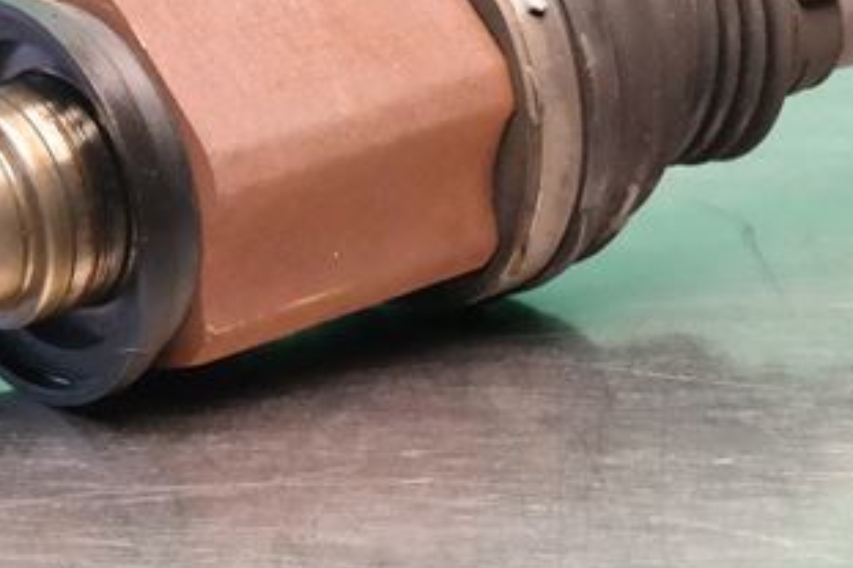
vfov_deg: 5.7
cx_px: 126
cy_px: -261
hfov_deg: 8.7
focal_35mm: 237
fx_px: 5612
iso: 1600
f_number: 6.3
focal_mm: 30
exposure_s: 1/80
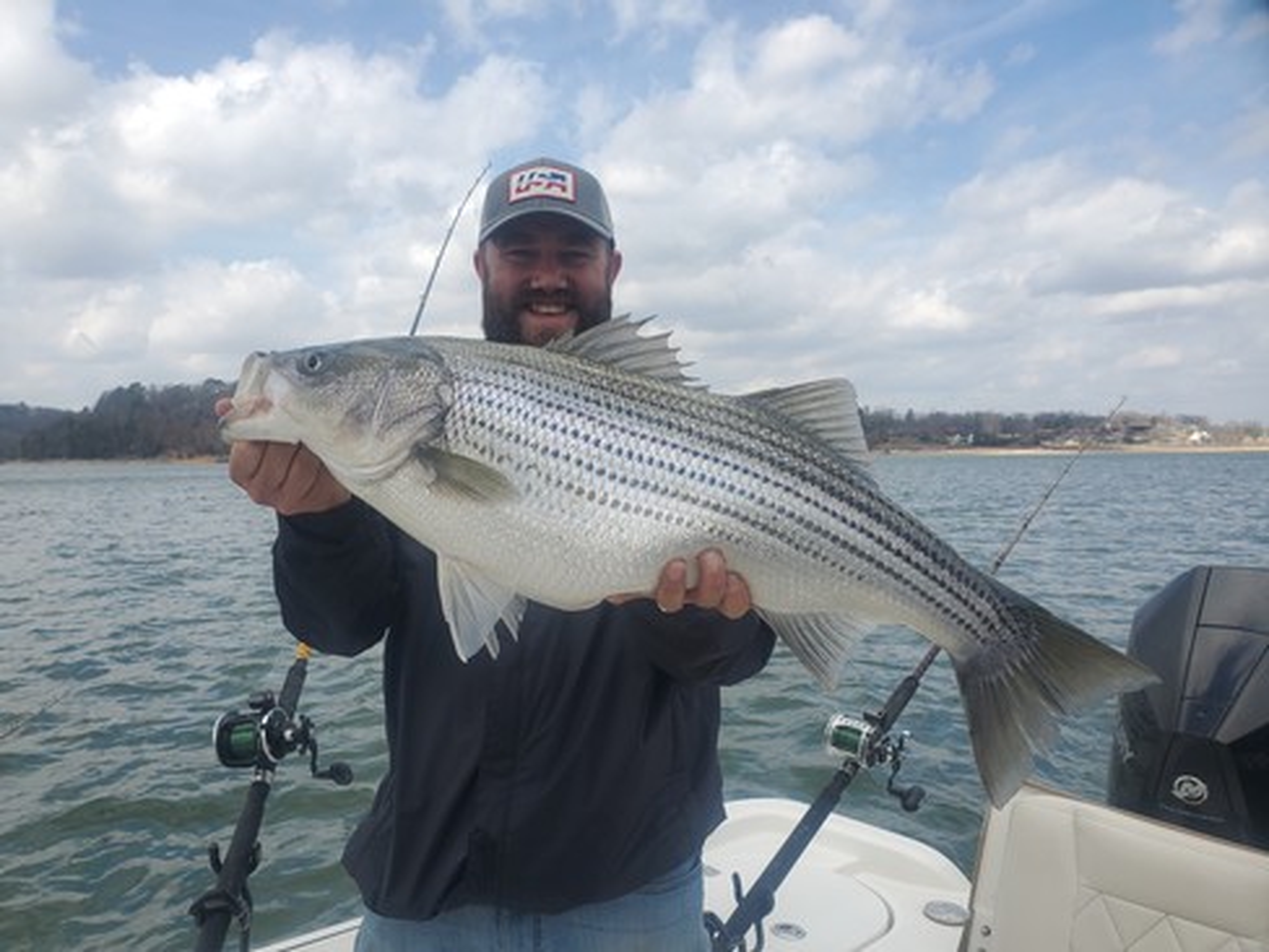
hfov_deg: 67.3
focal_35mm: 26
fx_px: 953
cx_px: 634
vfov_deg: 53.1
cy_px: 476
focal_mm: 4.3
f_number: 2.4
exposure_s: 1/1252
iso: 50
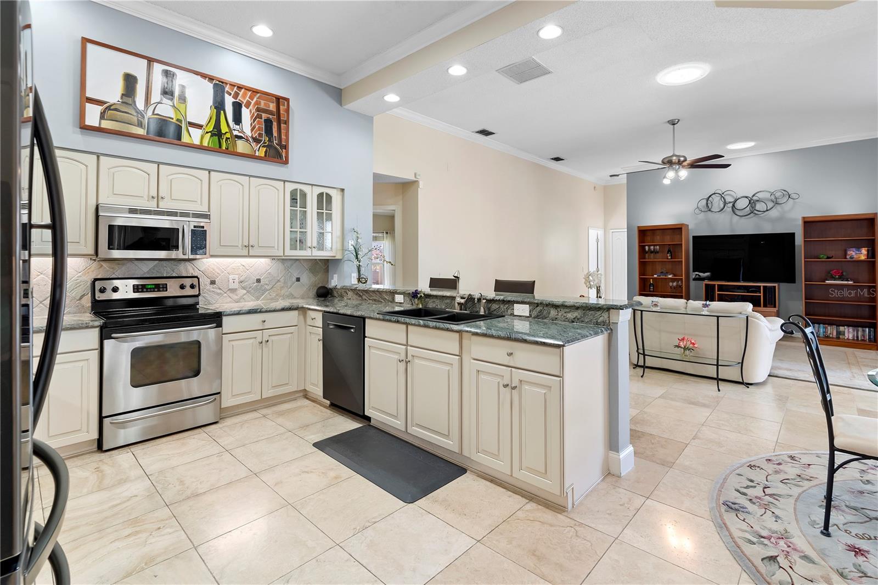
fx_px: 390
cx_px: 439
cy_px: 292
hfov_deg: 96.7
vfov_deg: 73.7
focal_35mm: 16
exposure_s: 1/8
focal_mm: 16
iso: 800
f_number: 8
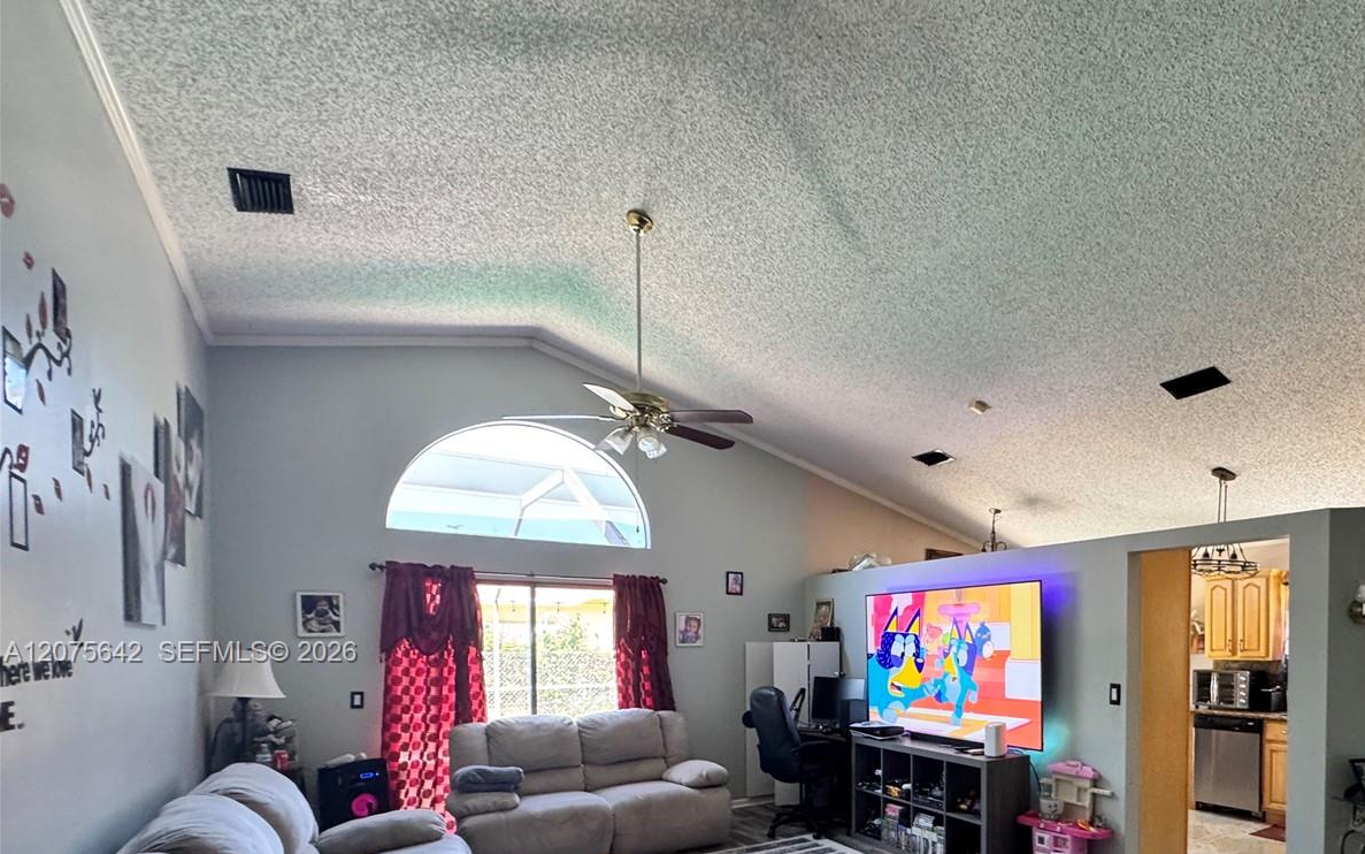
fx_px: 744
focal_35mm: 20
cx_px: 919
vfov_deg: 56.3
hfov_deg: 81.9
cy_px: 654
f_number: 2.2
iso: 320
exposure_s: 1/75
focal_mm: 2.22
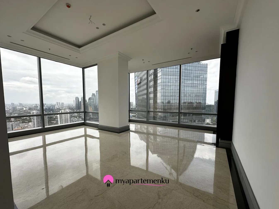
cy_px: 112
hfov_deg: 98.2
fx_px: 121
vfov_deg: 81.6
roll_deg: +0.1
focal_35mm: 15
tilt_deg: -4.2
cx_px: 136
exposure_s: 1/716
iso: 40
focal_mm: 2.22
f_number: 2.2
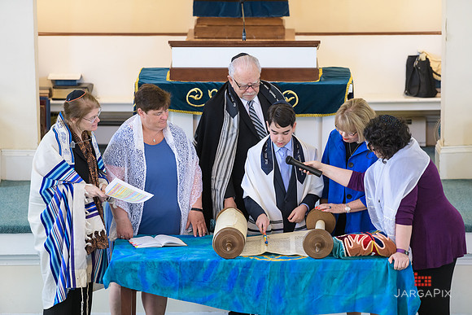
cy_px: 158
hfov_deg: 10.3
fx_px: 2623
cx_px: 236
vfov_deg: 6.9
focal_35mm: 200
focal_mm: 200
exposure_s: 1/125
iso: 1250
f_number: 3.2
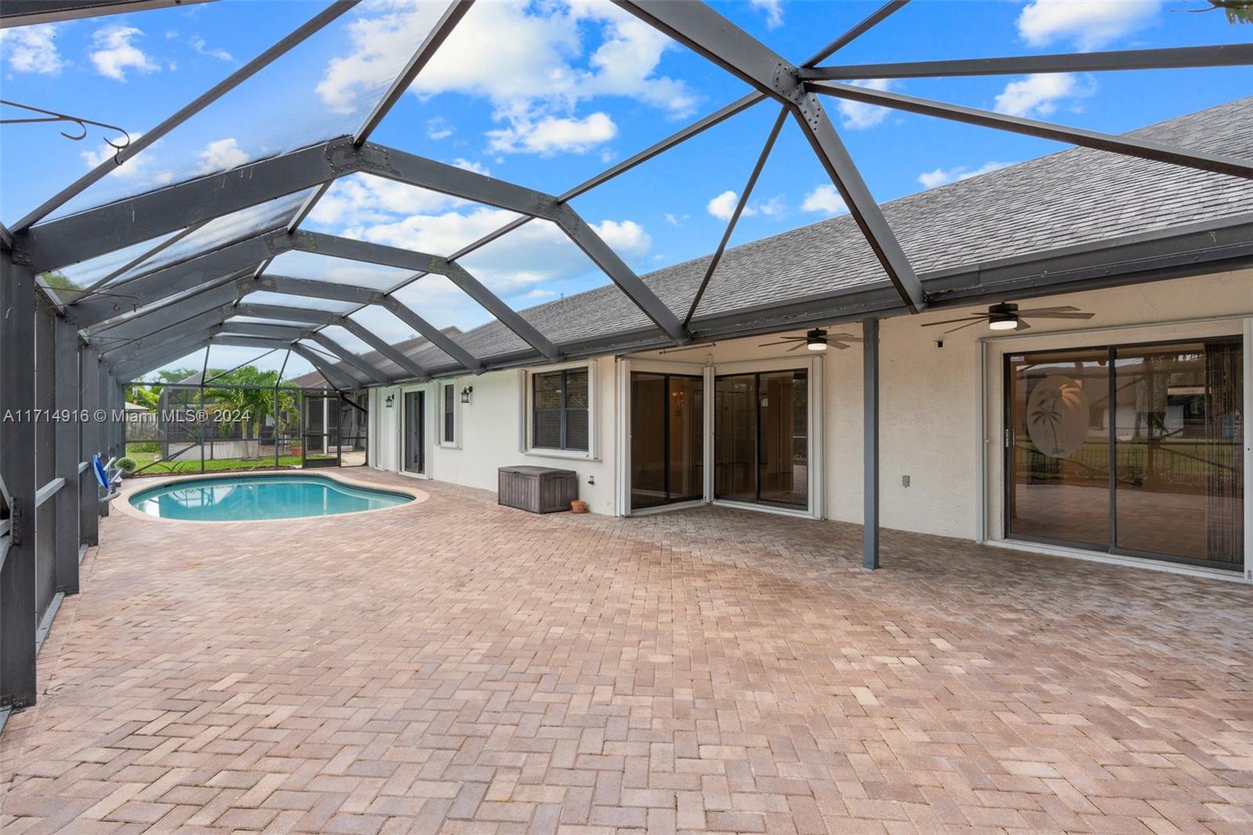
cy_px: 418
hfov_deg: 96.7
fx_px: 557
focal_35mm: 16
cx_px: 626
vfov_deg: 73.7
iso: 200
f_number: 11
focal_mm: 16
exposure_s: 1/13
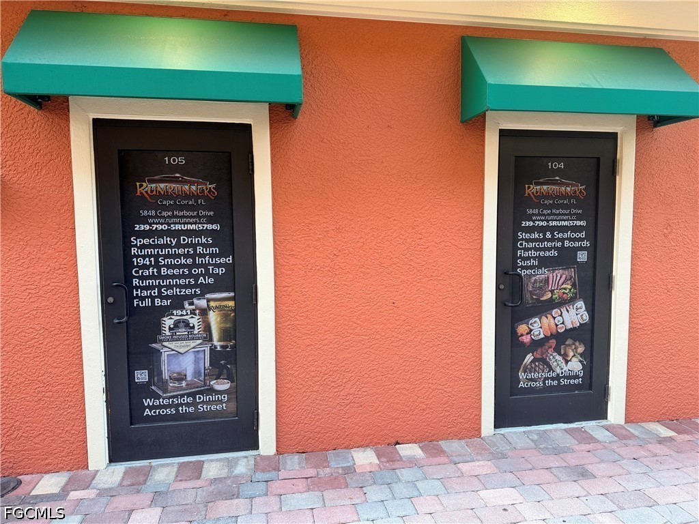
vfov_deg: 56.8
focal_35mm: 24
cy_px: 262
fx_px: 485
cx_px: 350
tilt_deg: -4.4
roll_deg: +0.7
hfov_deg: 71.6
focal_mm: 6.76
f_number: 1.78
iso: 64
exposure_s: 1/111
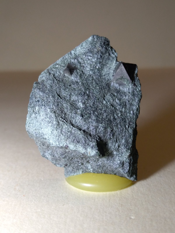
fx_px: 175
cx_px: 88
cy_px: 116
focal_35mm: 26
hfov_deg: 53.1
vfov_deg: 67.3
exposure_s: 1/33.3
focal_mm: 3.54
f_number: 2
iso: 150
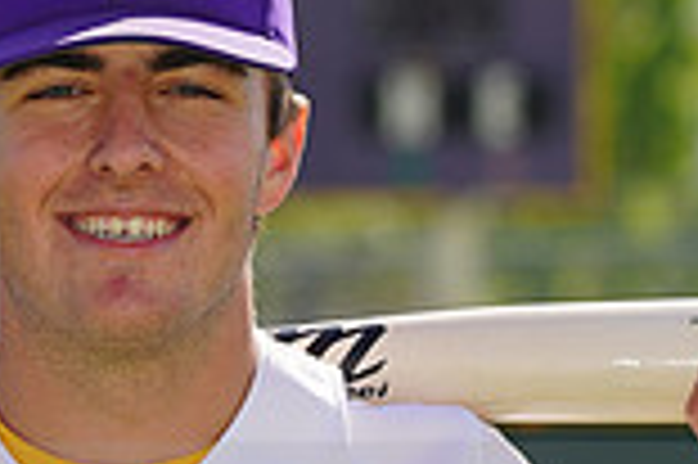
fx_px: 15107
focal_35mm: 780
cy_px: 500
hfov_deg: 2.6
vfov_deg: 1.8
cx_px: 72
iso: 100
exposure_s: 1/250
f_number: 8
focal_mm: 209
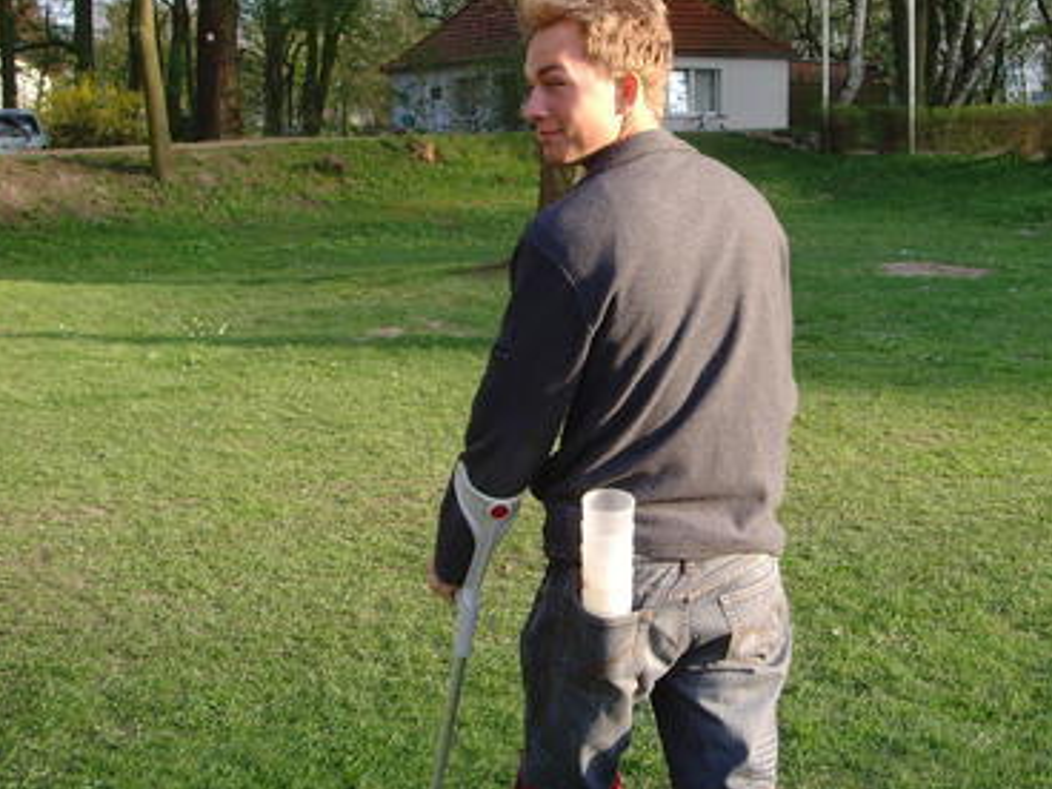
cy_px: 370
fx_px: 1611
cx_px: 637
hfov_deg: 36.0
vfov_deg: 27.5
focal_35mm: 53
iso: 80
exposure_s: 1/125
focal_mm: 6.6
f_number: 3.5
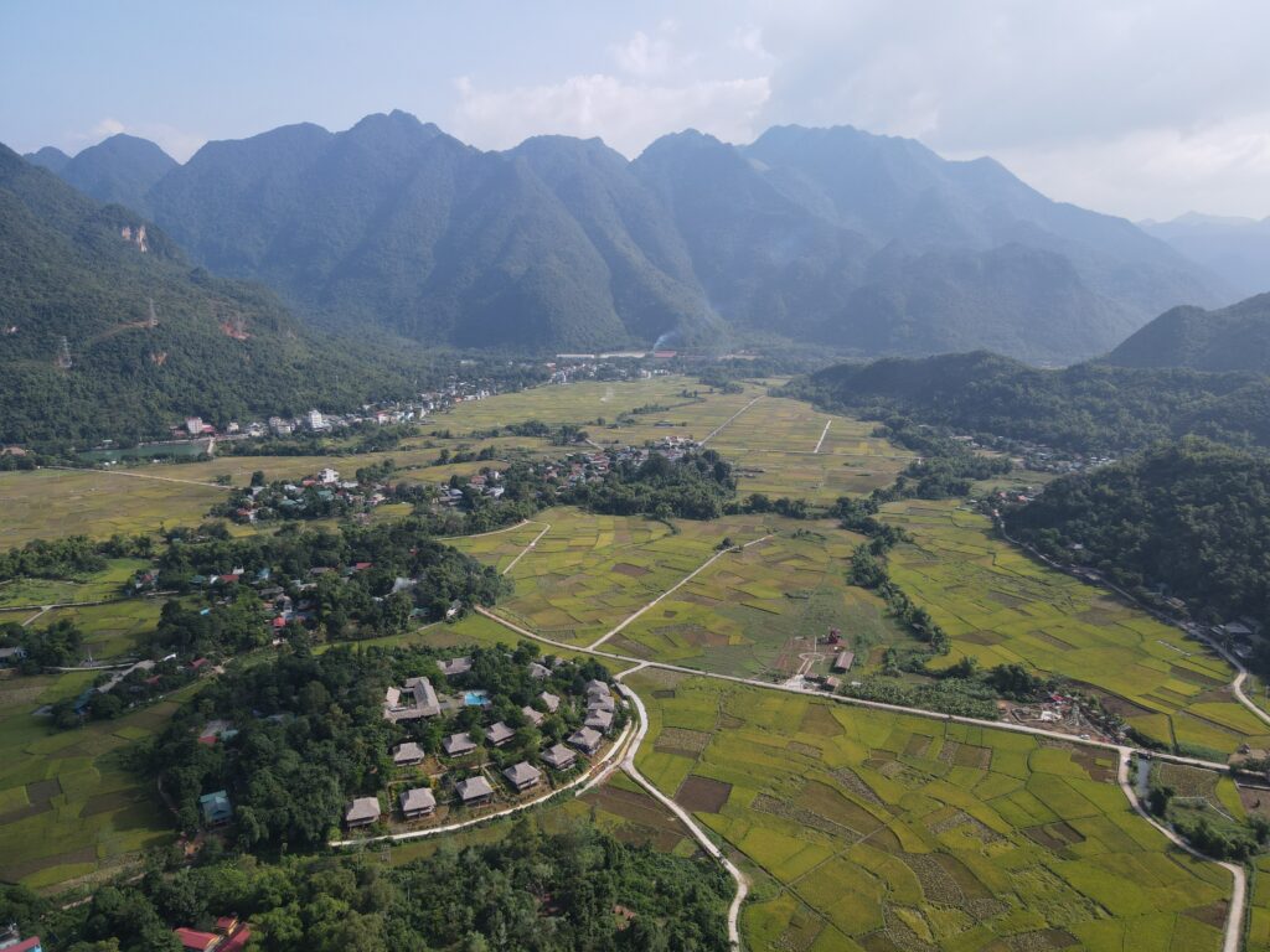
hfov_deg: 71.6
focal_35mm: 24
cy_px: 476
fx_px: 881
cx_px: 635
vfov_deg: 56.8
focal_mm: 4.5
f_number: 2.8
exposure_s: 1/500
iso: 100
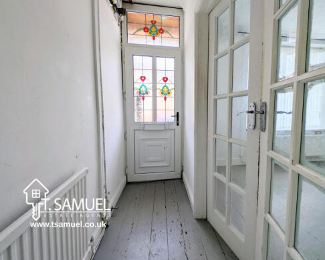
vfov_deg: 87.8
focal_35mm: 14
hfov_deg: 100.2
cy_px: 120
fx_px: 135
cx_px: 183
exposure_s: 1/263
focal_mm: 2.23
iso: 41
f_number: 1.95
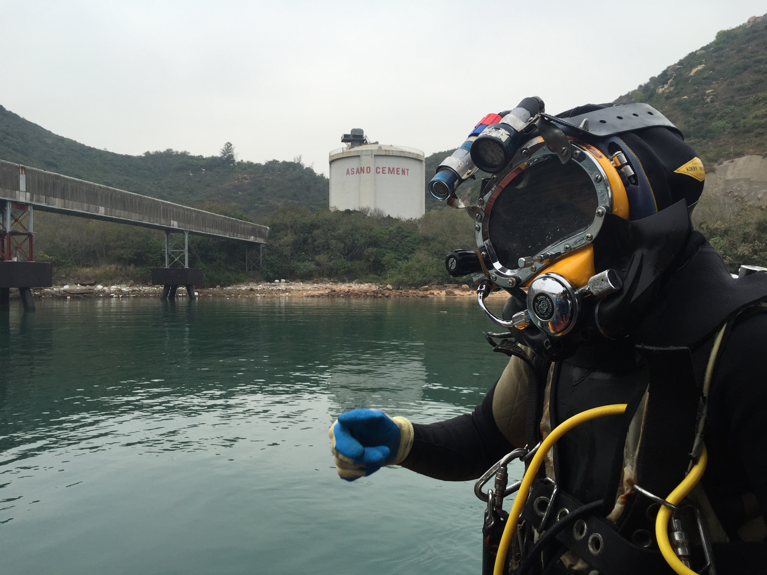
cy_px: 288
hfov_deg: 61.7
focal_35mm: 29
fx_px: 643
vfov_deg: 48.2
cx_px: 384
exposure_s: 1/520
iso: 32
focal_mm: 4.15
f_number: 2.2
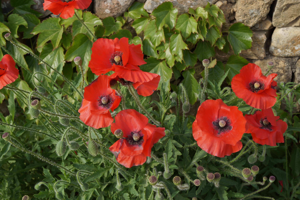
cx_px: 139
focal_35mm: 46
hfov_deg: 42.8
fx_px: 383
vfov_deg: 29.2
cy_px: 90
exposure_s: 1/200
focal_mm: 26
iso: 100
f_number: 7.1
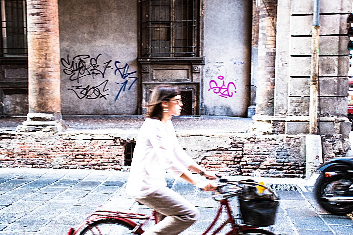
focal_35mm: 45
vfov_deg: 29.9
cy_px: 118
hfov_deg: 43.6
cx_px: 176
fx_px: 441
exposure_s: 1/100
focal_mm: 30
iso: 640
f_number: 5
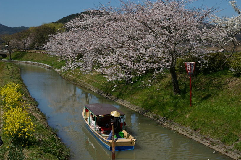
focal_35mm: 57
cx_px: 120
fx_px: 381
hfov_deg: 35.1
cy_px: 80
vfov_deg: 23.7
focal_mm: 38
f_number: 6.7
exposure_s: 1/750
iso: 200
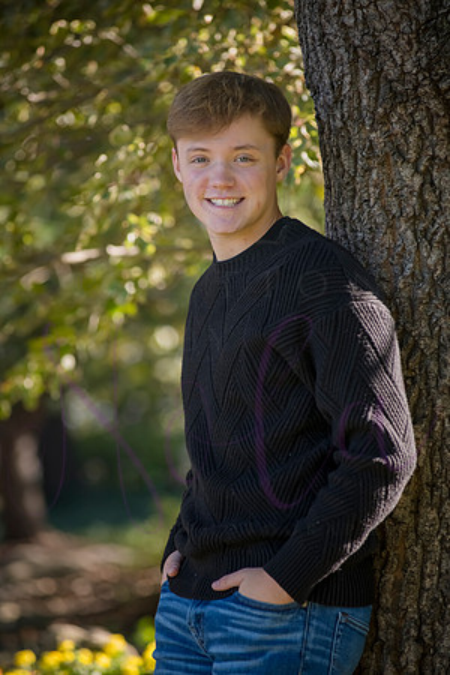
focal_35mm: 170
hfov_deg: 8.1
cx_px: 225
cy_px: 338
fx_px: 3187
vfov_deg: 12.1
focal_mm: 170
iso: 800
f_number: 4.5
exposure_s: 1/800
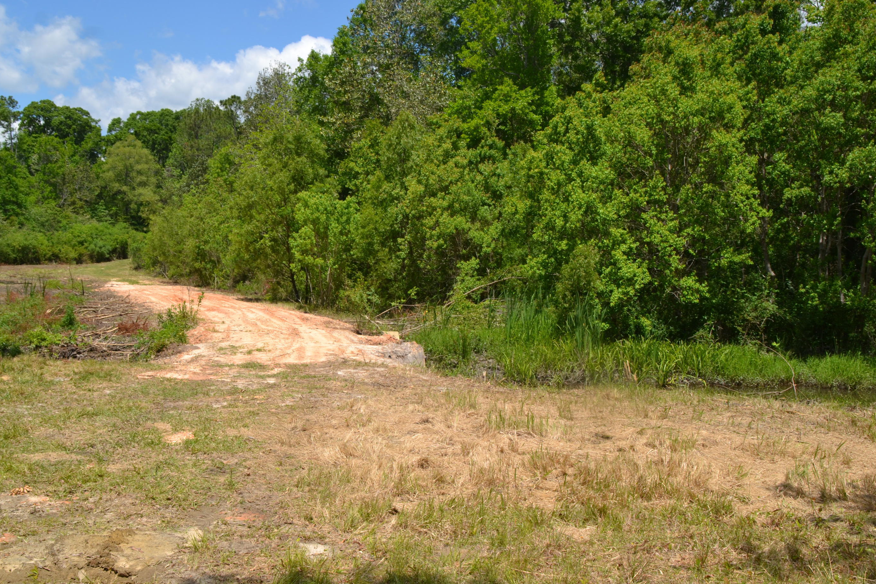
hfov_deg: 53.1
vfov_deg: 36.9
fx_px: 876
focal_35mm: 36
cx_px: 408
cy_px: 272
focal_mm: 22
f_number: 9
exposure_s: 1/200
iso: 100
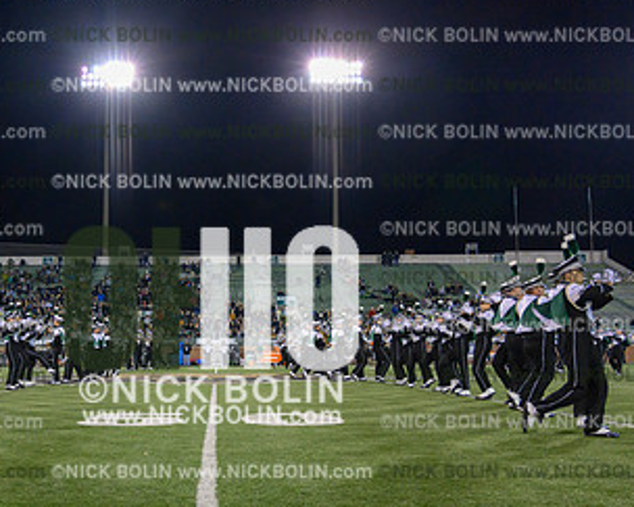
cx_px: 211
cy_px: 327
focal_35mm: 43
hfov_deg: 42.3
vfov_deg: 34.6
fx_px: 807
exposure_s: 1/1000
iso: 5000
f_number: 4
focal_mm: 24
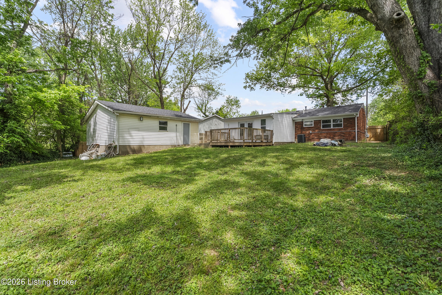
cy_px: 148
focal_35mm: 16
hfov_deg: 96.7
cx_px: 221
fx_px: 197
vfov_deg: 73.8
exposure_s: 1/500
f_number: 11
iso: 800
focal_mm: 16
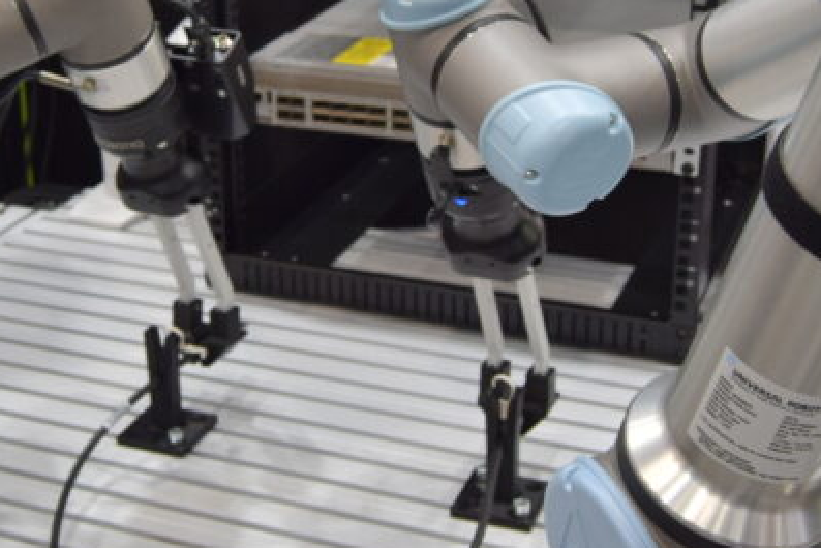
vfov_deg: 19.9
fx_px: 1551
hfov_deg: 29.6
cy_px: 156
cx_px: 321
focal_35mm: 68
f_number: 4.5
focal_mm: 18
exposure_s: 1/80
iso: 400
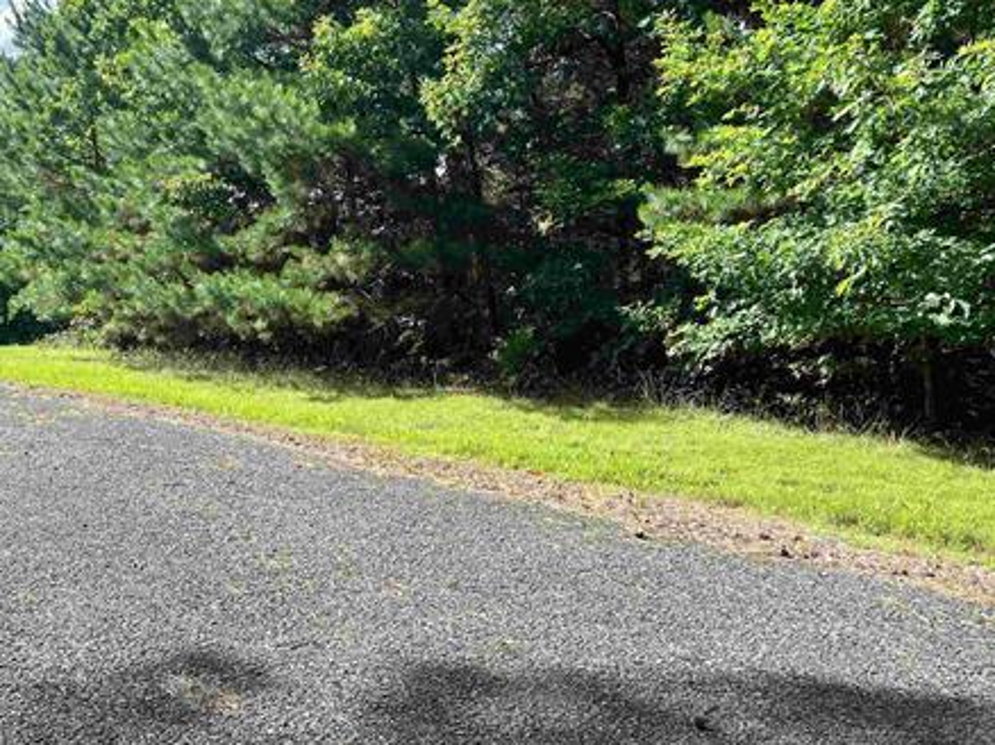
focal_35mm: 38
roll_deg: +0.4
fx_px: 1092
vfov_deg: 37.6
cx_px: 436
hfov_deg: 48.9
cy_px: 434
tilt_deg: -4.3
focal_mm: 5.7
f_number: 1.5
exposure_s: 1/1183
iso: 50
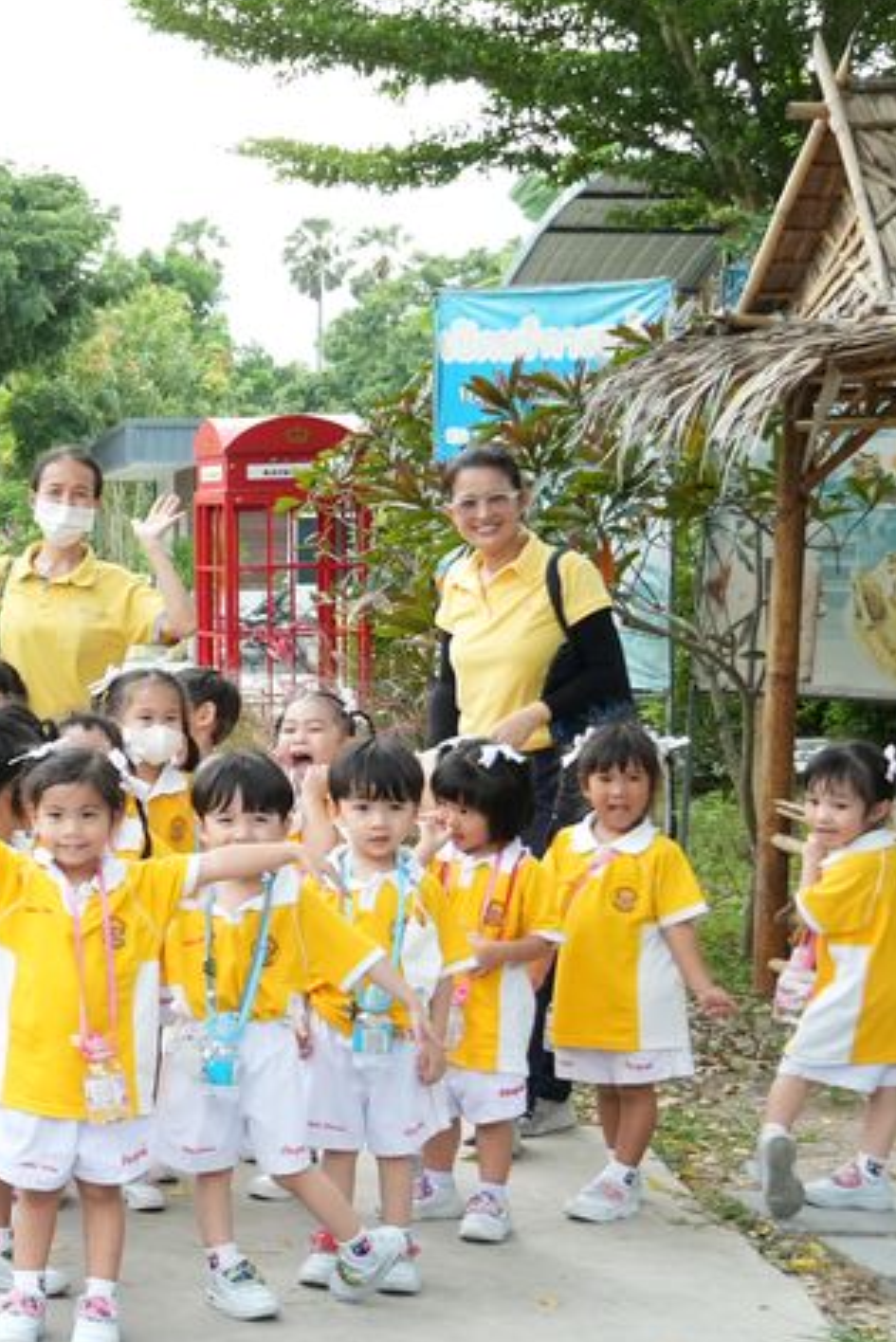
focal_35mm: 82
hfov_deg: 15.5
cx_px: -391
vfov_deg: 24.7
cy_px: 753
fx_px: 3066
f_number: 4
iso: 1600
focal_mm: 23
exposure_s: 1/2000
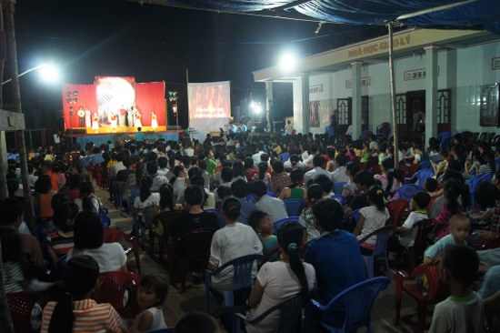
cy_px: 166
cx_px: 250
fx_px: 375
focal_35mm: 27
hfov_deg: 67.4
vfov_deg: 47.9
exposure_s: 1/6
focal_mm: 18
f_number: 3.5
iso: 800
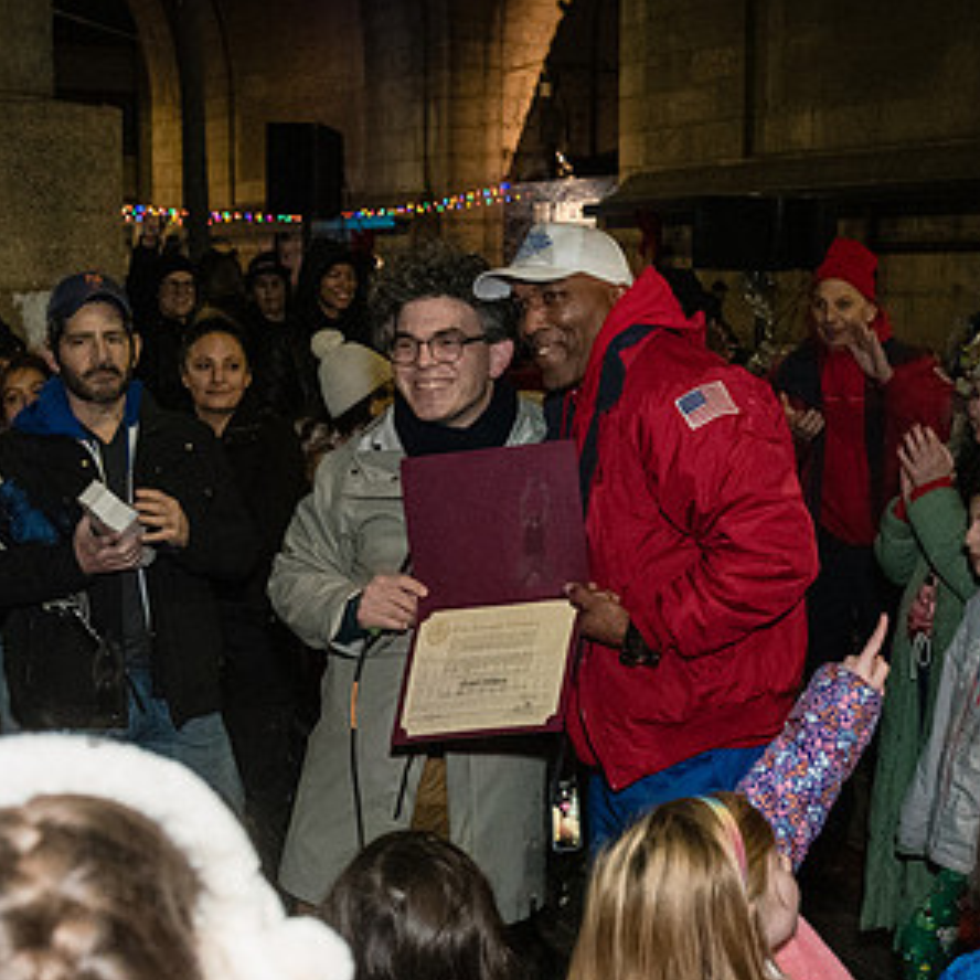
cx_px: 620
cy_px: 538
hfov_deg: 30.4
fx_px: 1794
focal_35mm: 56
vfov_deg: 30.5
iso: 8000
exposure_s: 1/160
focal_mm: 29
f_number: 4.5
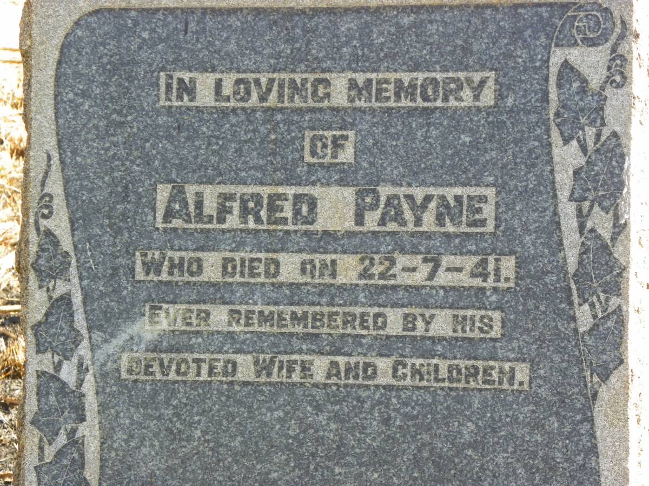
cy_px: 243
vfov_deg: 10.3
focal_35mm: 144
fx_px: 2700
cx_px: 324
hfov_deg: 13.7
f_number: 4.5
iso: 80
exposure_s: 1/50
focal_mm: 25.7
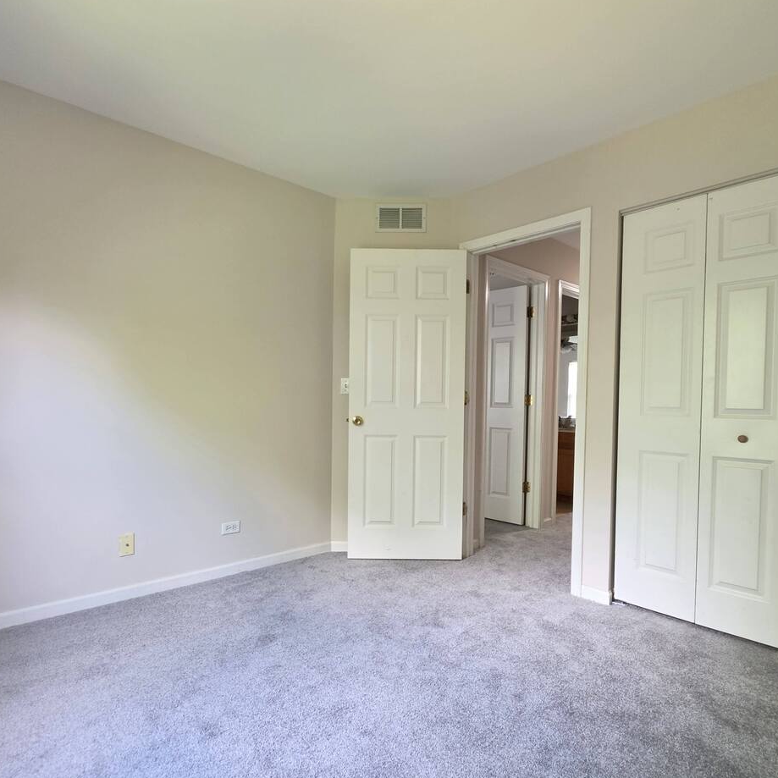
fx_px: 458
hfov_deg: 80.7
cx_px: 382
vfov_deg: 80.6
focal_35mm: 18
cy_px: 419
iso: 250
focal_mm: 2.2
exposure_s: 1/60
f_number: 1.9
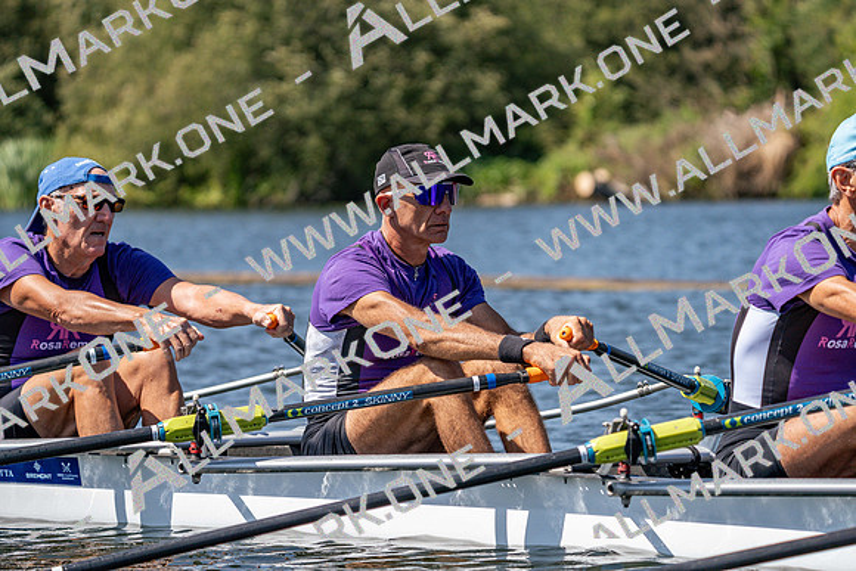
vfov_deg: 6.4
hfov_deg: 9.5
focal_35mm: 216
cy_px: 286
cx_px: 428
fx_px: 5137
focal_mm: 216
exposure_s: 1/2000
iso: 250
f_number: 5.6
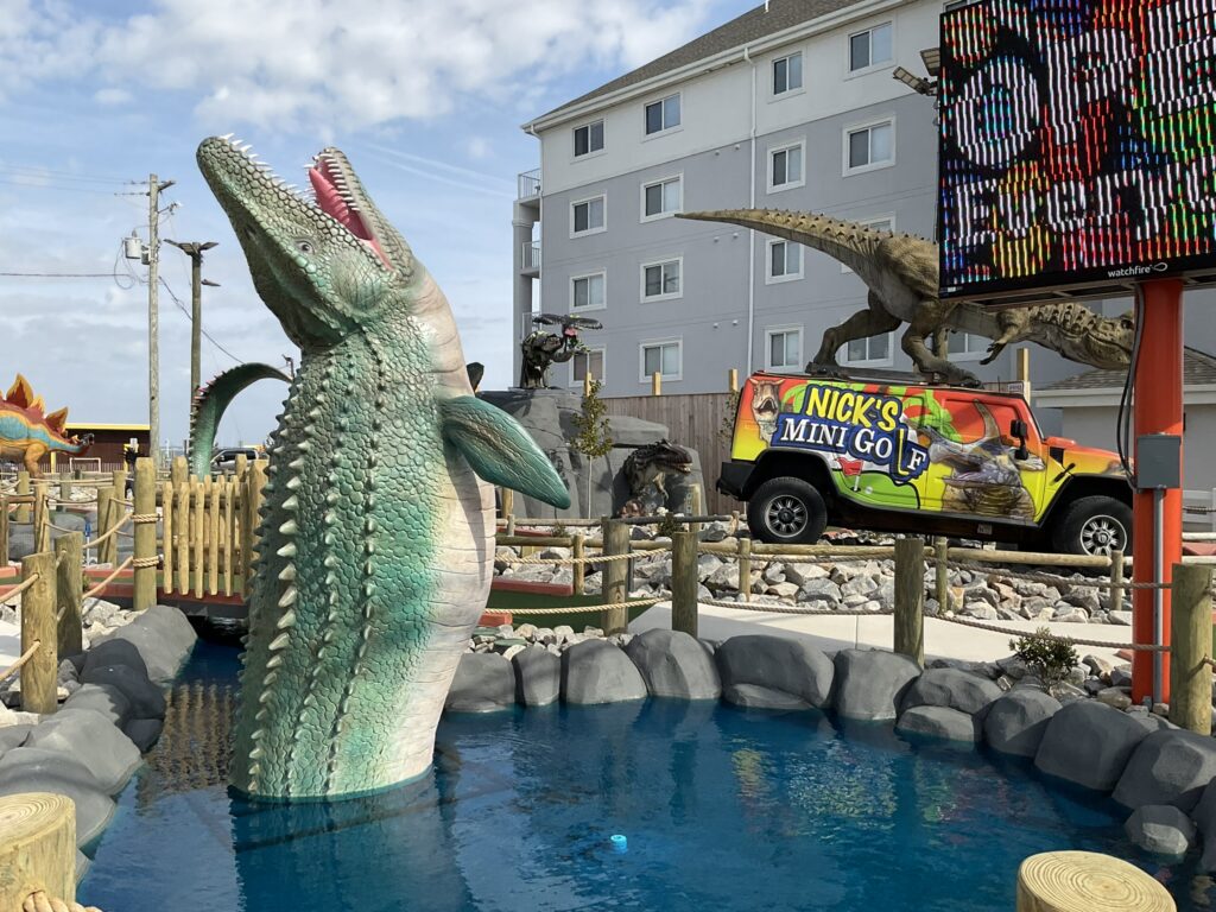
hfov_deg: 61.7
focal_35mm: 29
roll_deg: -0.3
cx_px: 608
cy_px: 456
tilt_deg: -0.4
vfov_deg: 48.2
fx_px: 1019
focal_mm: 3
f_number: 1.8
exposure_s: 1/1786
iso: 16
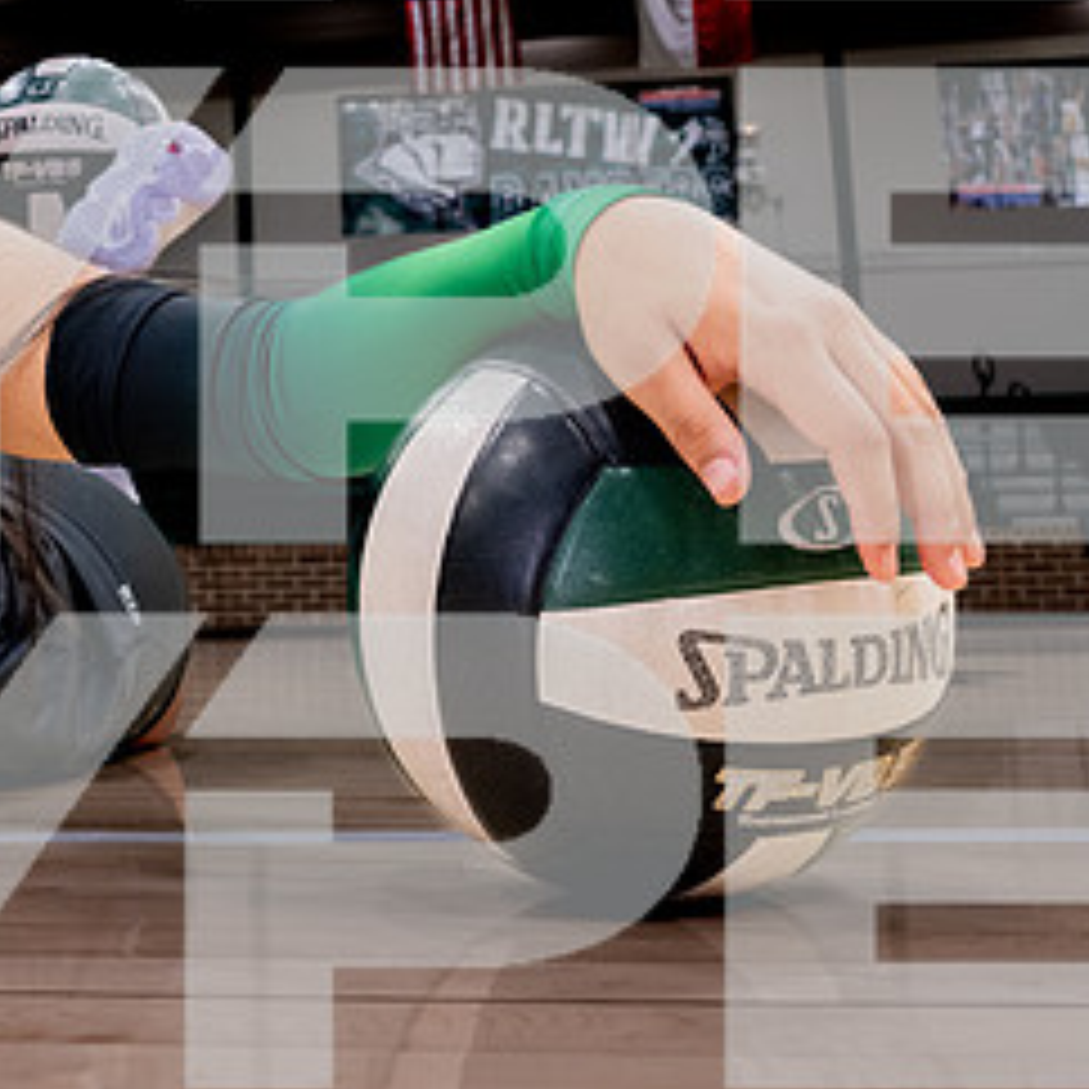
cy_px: 300
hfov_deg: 30.4
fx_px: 1922
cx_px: 140
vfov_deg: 31.2
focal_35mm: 54
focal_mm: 24
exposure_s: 1/80
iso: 2500
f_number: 7.1
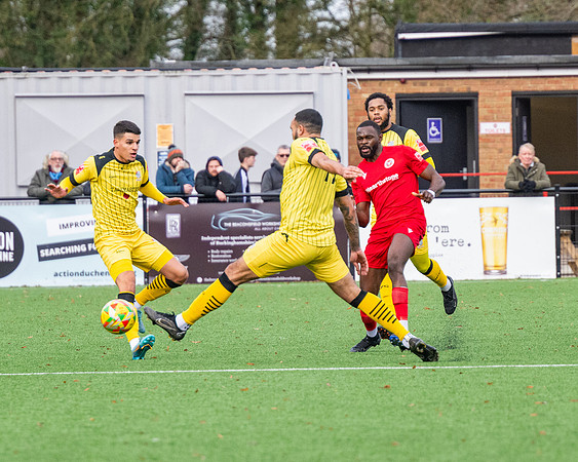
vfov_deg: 3.1
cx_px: 238
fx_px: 8484
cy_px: 217
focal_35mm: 496
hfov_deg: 3.9
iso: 800
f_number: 4
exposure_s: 1/1600
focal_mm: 190
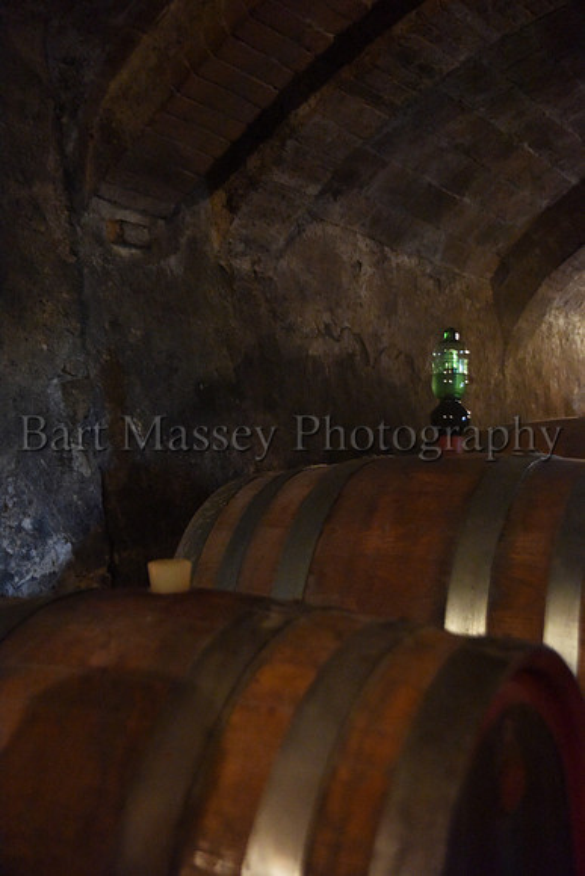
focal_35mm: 46
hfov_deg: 29.3
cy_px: 438
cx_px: 292
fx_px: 1120
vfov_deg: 42.7
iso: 12800
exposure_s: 1/100
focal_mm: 46
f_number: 3.2
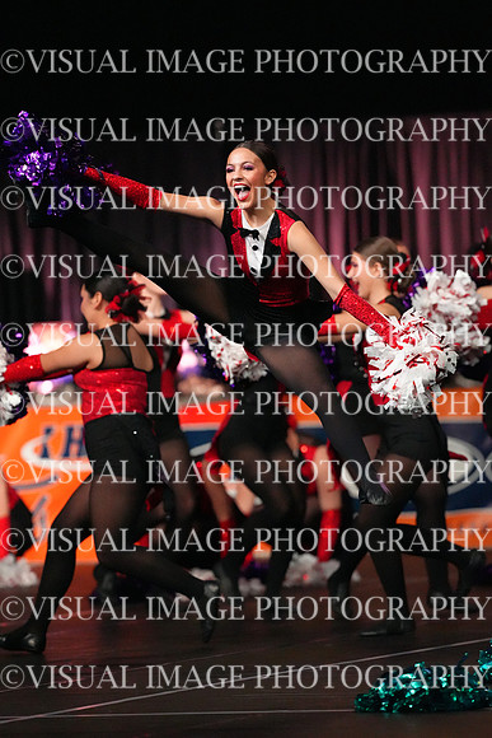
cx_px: 246
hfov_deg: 4.6
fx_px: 6146
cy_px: 369
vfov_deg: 6.9
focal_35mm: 300
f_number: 3.5
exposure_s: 1/1250
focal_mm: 300
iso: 16000
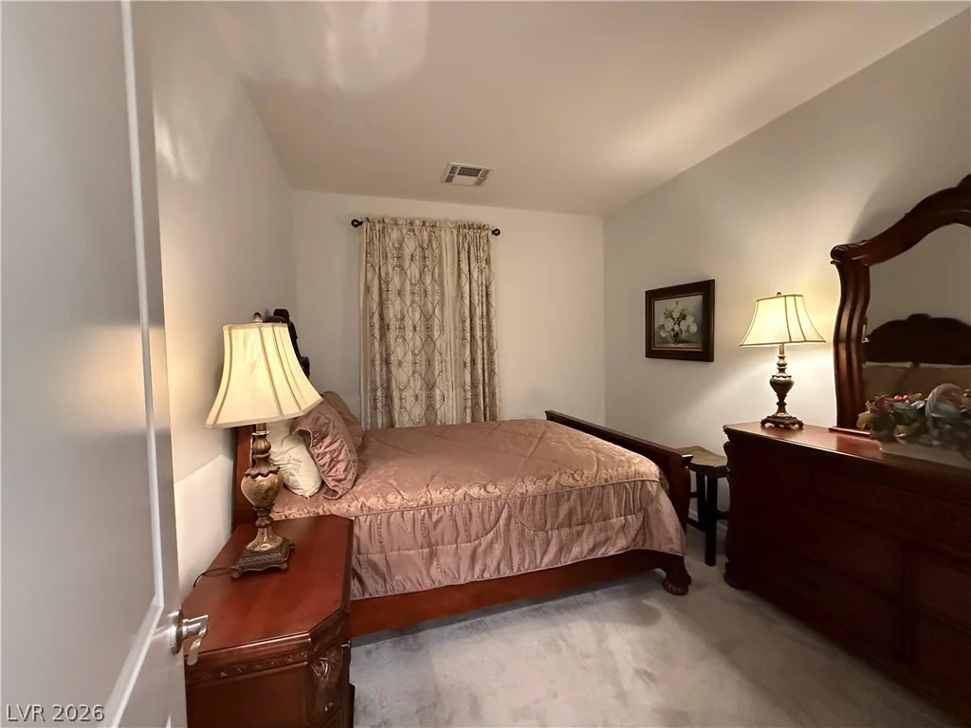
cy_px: 364
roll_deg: +1.1
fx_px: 393
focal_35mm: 14
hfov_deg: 102.1
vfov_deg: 85.7
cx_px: 486
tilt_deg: -1.7
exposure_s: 1/60
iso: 1000
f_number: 2.2
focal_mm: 2.22
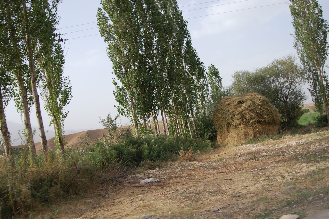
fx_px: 274
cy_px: 110
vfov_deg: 43.5
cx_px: 164
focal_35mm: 30
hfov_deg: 62.0
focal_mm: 20
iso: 200
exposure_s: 1/250
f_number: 8
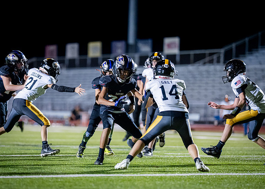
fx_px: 1264
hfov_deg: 12.0
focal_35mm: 168
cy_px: 111
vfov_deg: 8.6
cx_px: 108
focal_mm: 135
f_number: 1.8
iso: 3200
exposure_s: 1/1250
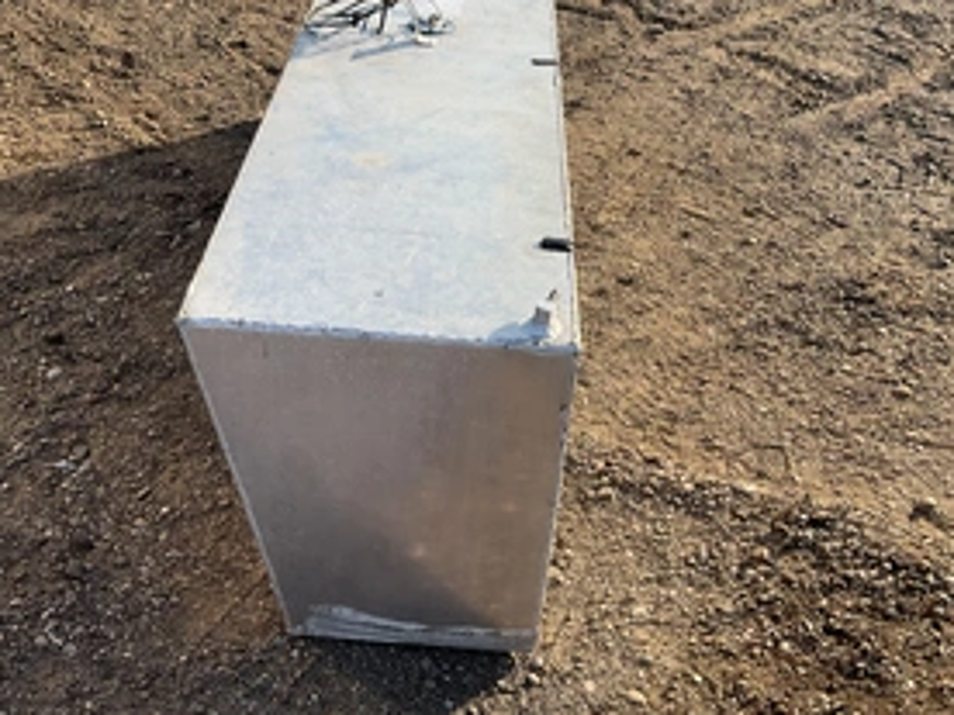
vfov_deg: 34.2
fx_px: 1157
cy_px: 283
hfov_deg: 44.7
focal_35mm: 42
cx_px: 436
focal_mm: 3
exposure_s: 1/691
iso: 25
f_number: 1.8
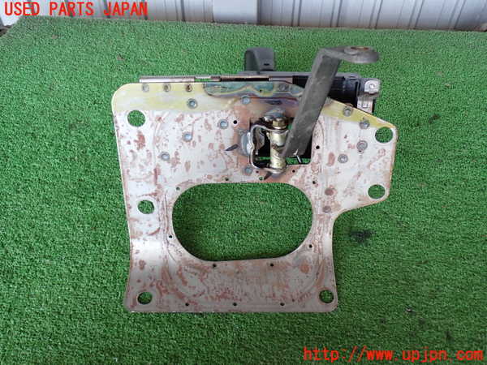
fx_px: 450
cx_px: 244
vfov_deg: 44.2
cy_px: 182
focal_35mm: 32
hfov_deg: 56.8
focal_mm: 5.79
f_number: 2.4
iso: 125
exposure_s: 1/60
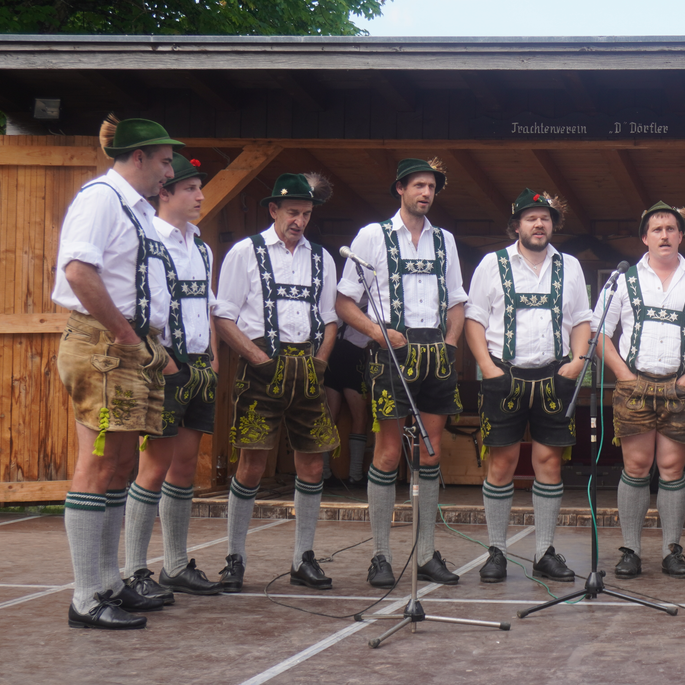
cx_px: 671
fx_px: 1679
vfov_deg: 23.1
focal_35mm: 75
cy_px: 314
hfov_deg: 22.3
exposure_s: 1/200
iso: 100
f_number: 5
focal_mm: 30
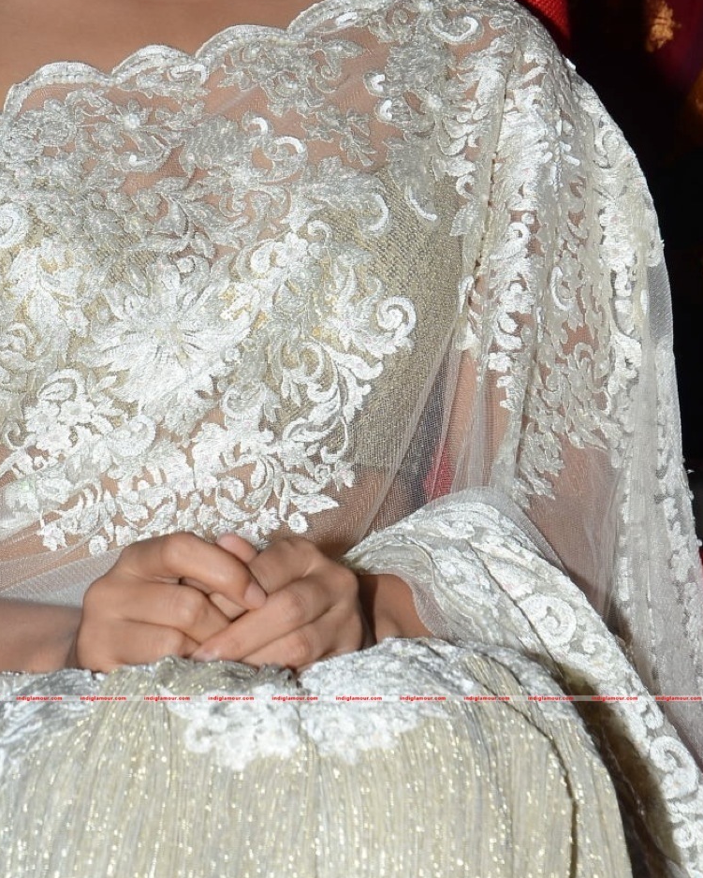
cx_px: 167
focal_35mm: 190
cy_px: 117
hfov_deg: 8.1
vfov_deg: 10.1
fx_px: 4939
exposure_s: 1/125
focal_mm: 70
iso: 320
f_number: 9
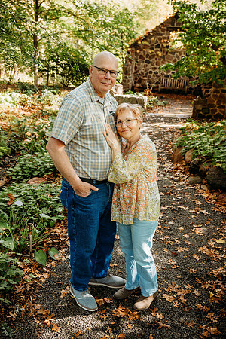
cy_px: 170
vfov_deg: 53.1
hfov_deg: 36.9
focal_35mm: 36
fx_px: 339
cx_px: 113
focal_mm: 36
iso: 500
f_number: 4.5
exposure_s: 1/250
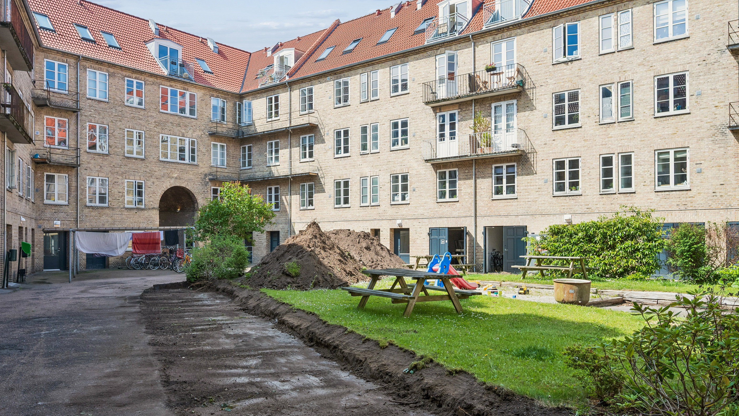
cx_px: 345
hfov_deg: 68.7
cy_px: 190
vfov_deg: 42.1
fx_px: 540
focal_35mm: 28
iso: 400
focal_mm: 24.5
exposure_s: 1/640
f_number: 6.3
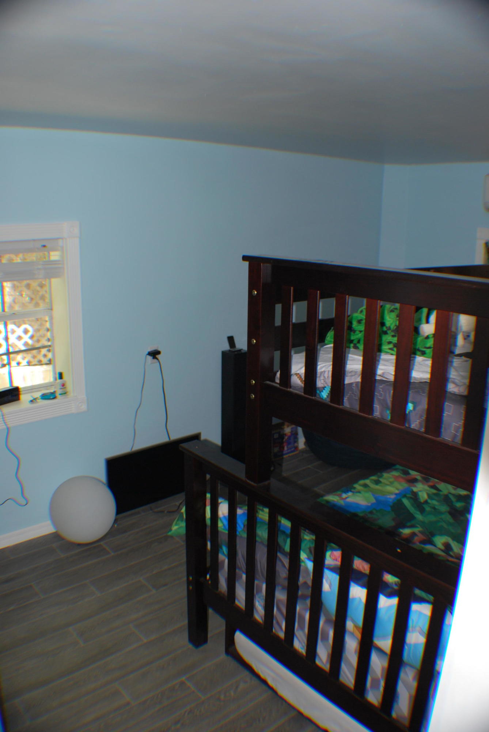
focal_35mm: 36
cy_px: 366
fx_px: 732
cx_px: 244
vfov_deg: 53.1
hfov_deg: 37.0
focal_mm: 24
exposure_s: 1/60
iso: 200
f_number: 4.2
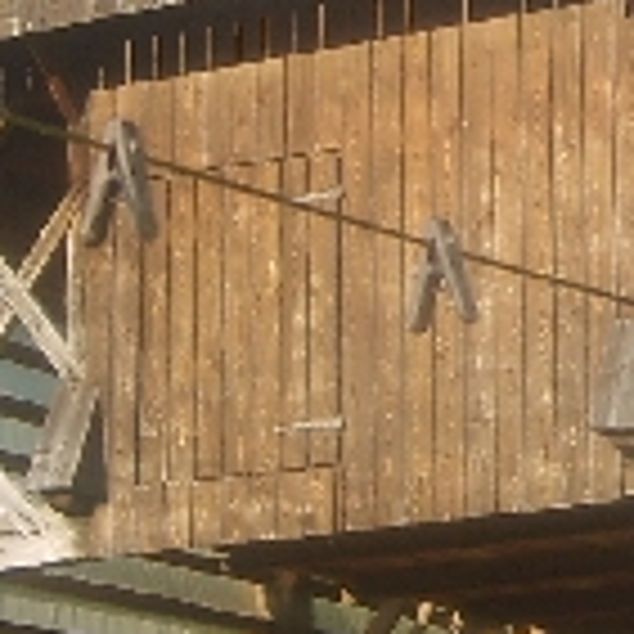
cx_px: 746
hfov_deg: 9.8
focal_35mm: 176
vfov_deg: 9.9
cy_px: 162
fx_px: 3647
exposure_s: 1/250
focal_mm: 5.8
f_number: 2.8
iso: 50
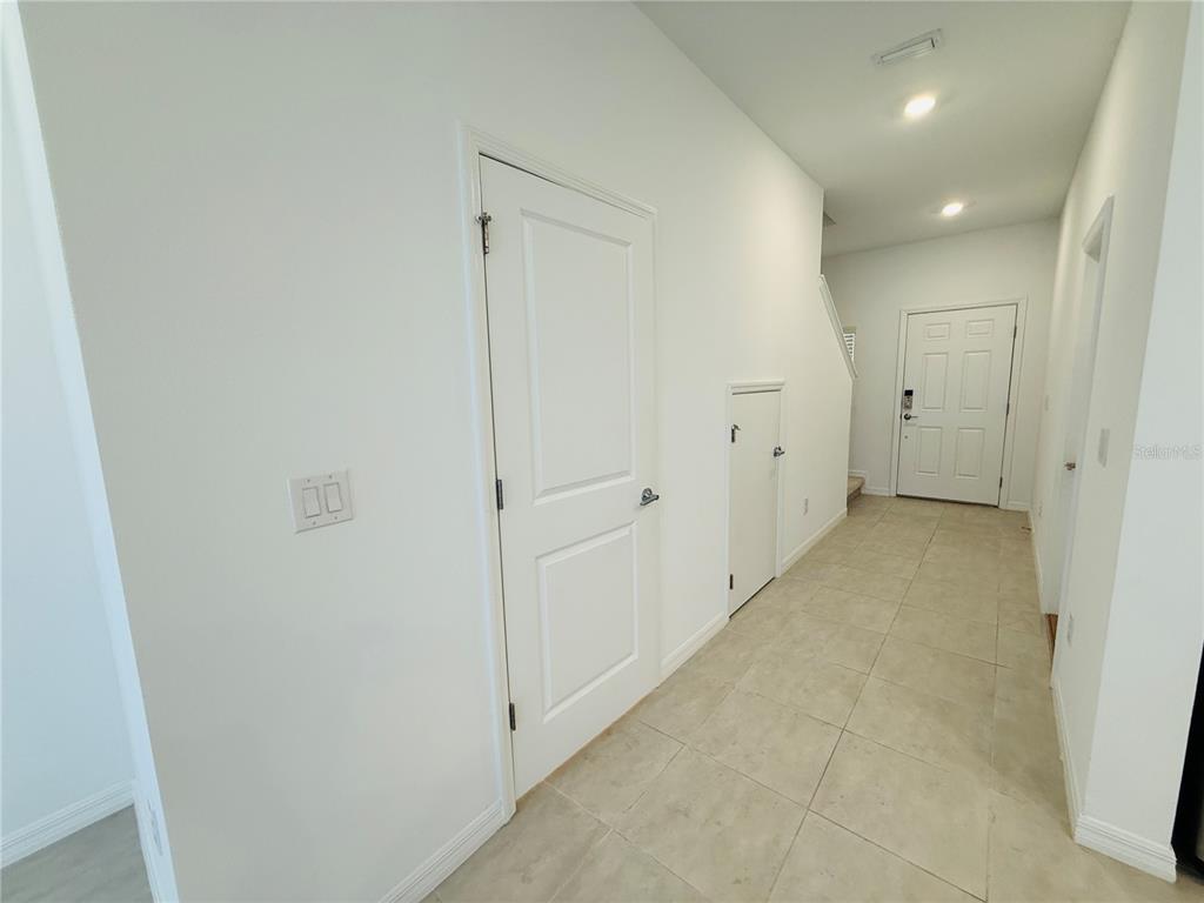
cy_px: 452
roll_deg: +1.0
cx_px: 602
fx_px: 487
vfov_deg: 85.7
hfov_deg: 102.1
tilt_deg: -6.8
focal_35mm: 14
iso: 200
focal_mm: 2.22
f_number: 2.2
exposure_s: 1/120
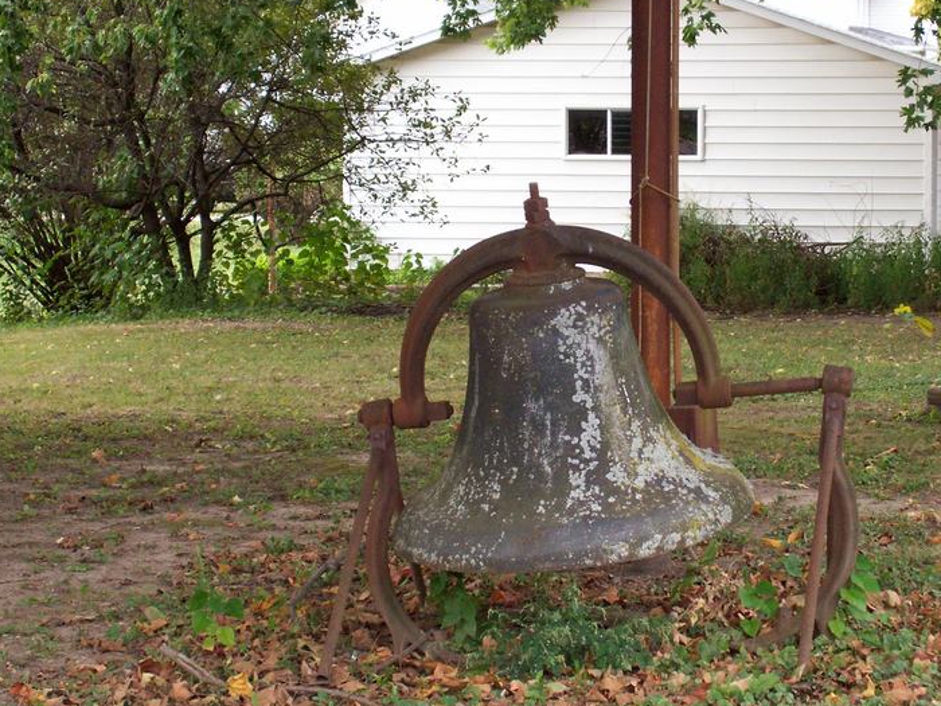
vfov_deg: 13.7
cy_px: 341
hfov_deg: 18.2
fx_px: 2936
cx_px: 614
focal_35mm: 108
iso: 140
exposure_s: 1/147
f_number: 4
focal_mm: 13.5
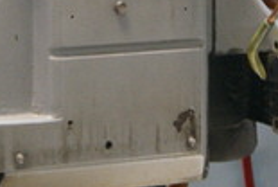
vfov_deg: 6.2
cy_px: 50
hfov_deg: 9.2
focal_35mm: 223
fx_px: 1725
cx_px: 167
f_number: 4
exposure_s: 1/10
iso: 400
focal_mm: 24
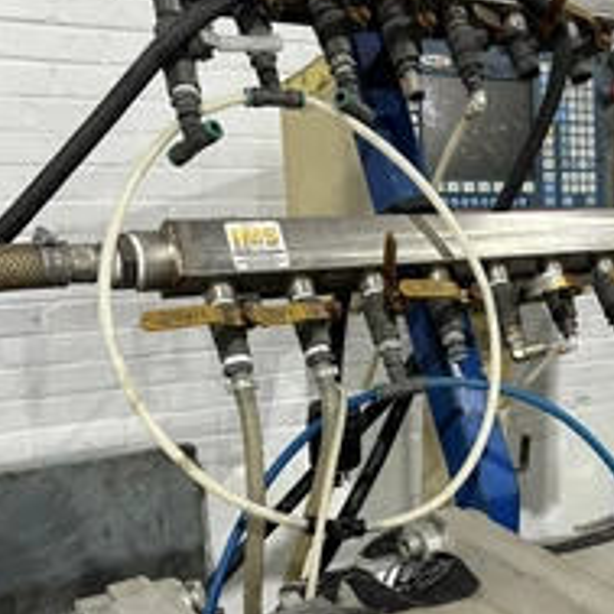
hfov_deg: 37.2
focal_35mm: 45
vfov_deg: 37.1
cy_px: 416
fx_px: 903
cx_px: 403
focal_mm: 6.86
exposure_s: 1/60
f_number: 1.78
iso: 250
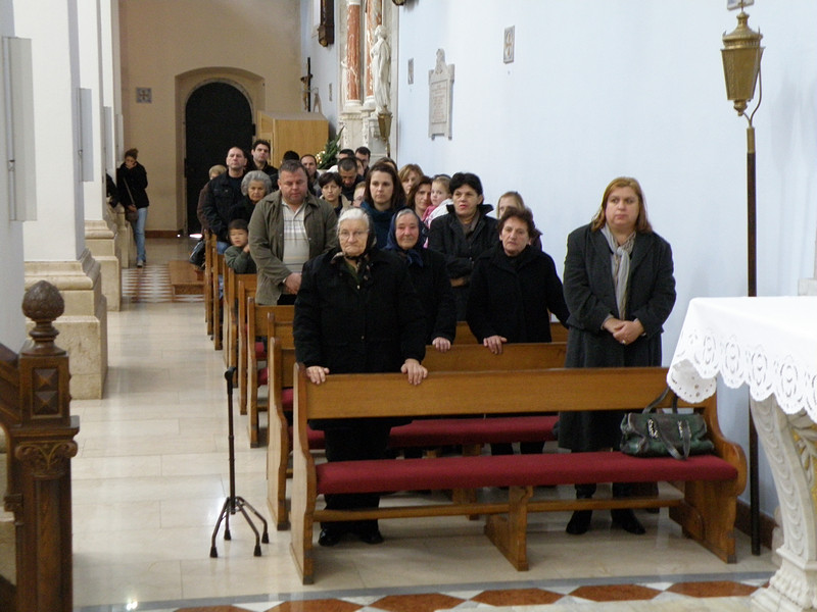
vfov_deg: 25.7
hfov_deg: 33.8
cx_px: 408
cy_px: 306
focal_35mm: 57
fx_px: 1345
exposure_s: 1/6
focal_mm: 10.25
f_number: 3.5
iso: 400
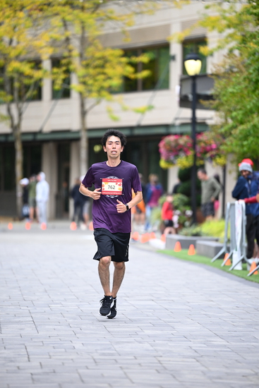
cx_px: 130
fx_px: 2157
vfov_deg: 10.3
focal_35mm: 200
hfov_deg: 6.9
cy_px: 194
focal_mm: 200
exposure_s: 1/2000
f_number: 2.8
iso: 1000
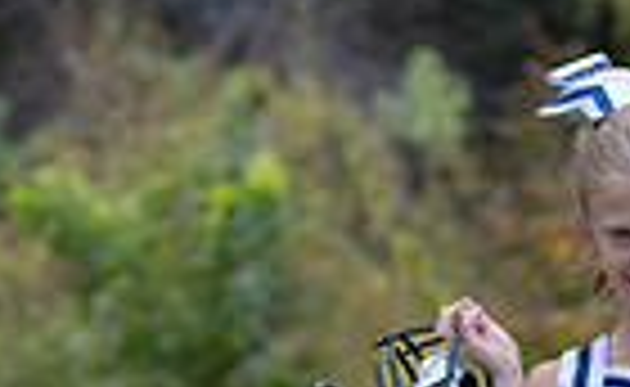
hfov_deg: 6.3
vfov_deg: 3.9
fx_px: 5690
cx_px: 633
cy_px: 701
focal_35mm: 333
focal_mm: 70
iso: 100
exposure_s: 1/400
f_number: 2.8
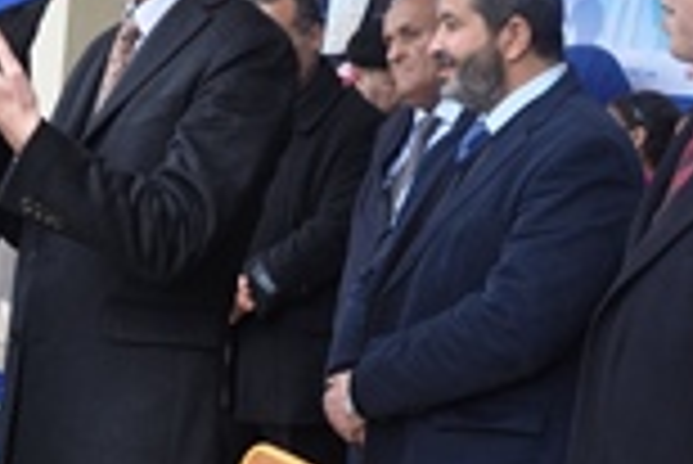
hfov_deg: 22.9
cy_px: 207
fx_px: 1676
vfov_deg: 15.7
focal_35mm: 87
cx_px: 94
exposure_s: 1/160
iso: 200
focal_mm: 20
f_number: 6.3
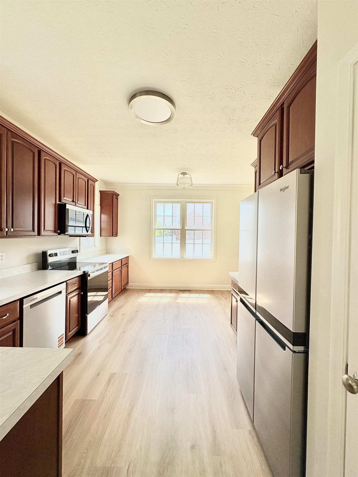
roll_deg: -1.4
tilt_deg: -0.3
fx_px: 193
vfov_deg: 102.1
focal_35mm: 14
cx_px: 179
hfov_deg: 85.7
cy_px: 238
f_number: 2.2
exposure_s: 1/249
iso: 64
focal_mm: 2.22
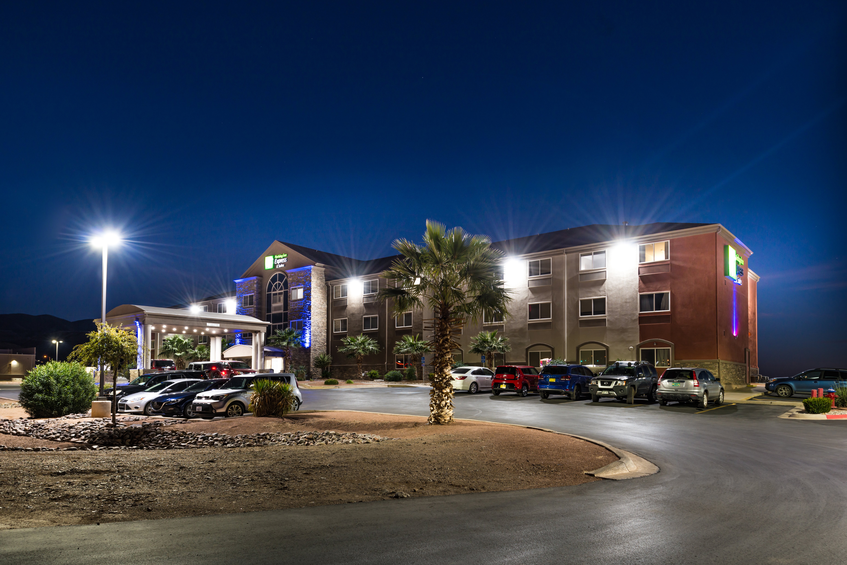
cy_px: 282
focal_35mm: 24
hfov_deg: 73.7
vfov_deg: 53.2
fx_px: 565
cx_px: 424
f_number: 6.3
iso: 100
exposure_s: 1/1.25
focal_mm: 24
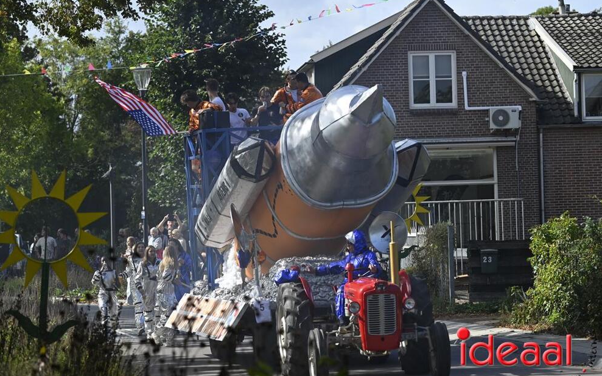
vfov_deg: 8.9
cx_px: 301
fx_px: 2428
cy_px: 195
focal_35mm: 148
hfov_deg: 14.1
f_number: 5
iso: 320
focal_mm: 145
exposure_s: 1/1600
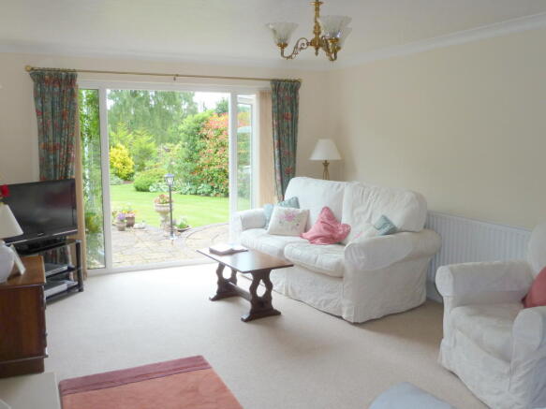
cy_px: 204
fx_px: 505
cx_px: 273
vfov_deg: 44.1
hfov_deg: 56.8
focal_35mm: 32
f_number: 3.5
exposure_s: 1/125
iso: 100
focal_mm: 5.3
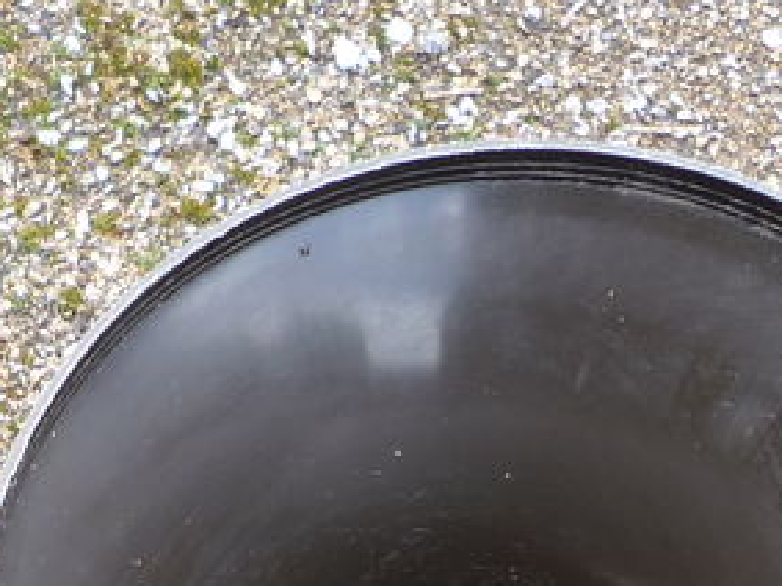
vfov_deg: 12.8
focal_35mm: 106
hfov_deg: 17.9
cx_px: -72
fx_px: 2394
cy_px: 1034
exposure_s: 1/100
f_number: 3.5
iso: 100
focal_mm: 5.2
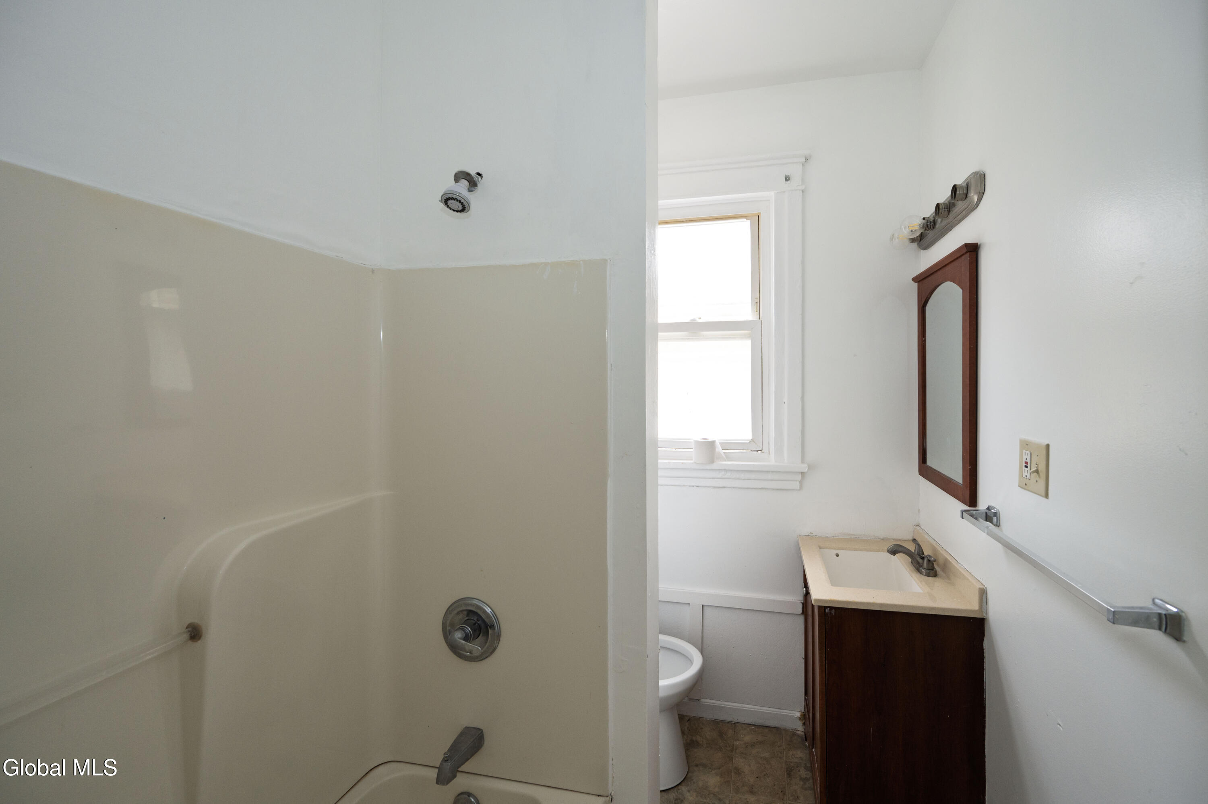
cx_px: 604
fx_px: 469
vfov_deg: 81.1
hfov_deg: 104.3
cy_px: 402
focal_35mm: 14
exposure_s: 1/60
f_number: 5.6
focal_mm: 14
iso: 400
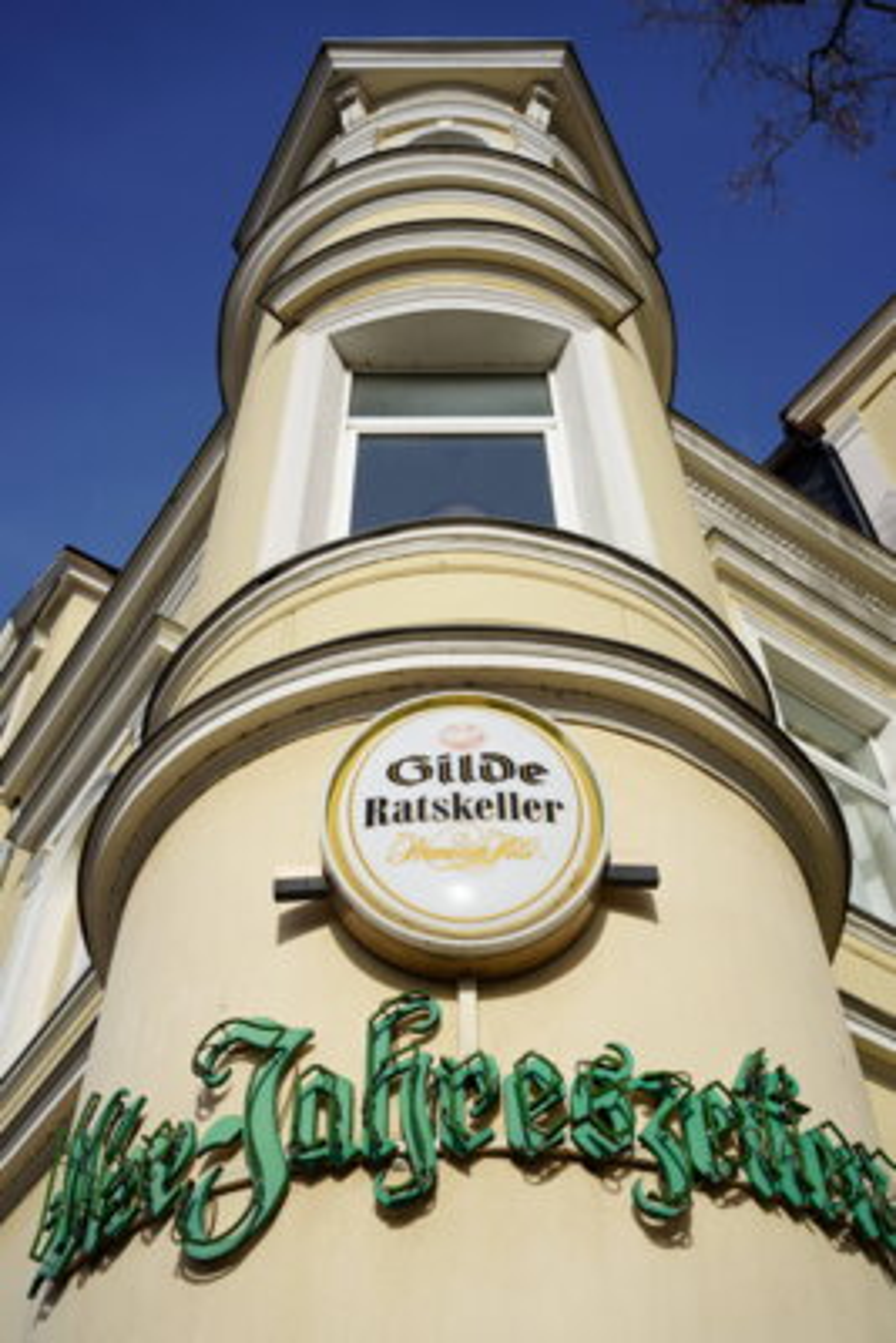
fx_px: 1305
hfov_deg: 37.9
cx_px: 448
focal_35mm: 35
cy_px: 672
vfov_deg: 54.4
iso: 100
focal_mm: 35
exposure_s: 1/800
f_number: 5.6
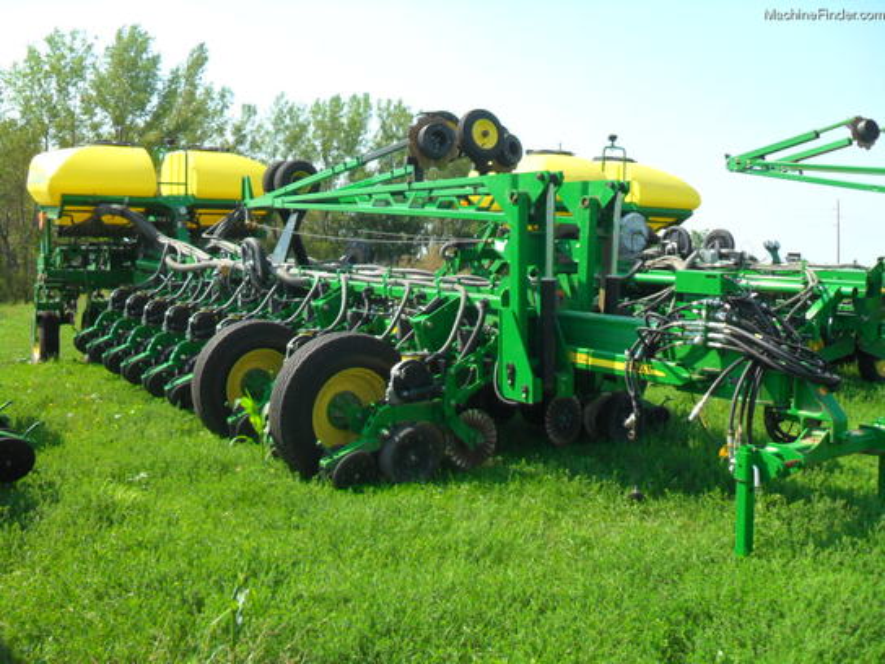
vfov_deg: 40.7
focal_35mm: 35
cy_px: 332
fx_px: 895
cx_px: 442
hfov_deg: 52.6
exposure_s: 1/90
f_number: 8.9
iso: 100
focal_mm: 6.2
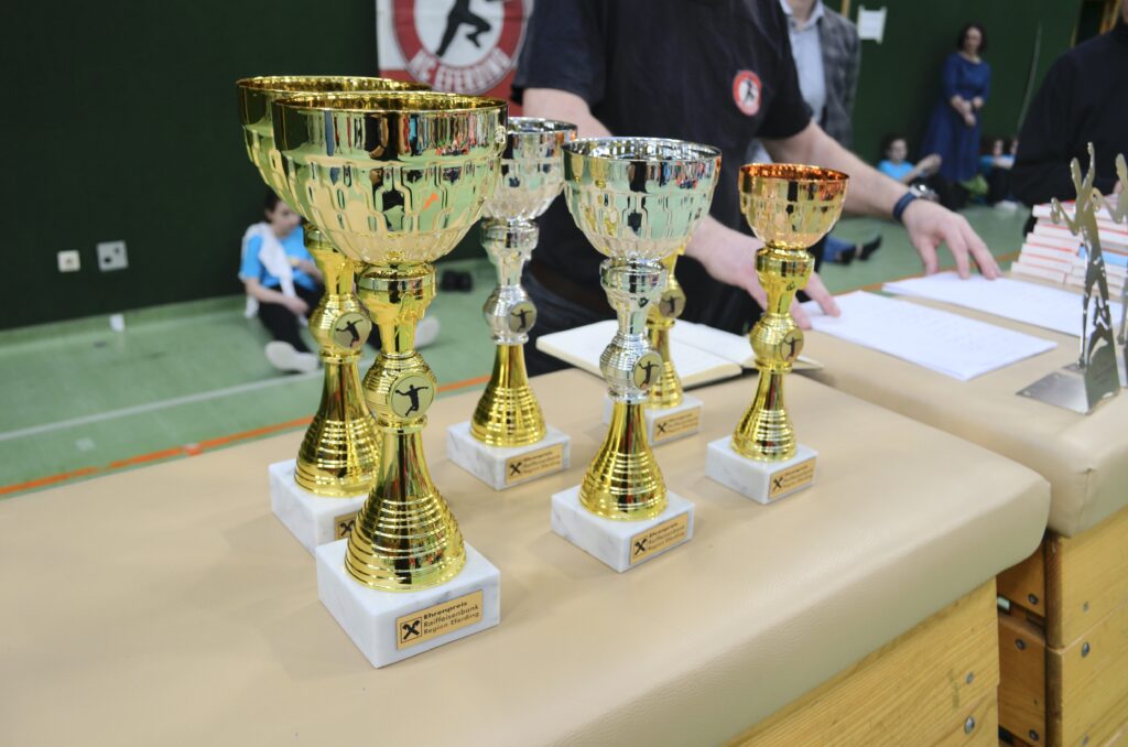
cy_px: 374
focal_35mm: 30
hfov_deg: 62.0
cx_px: 564
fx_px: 938
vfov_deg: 43.4
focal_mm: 20
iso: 400
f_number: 5.6
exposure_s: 1/125
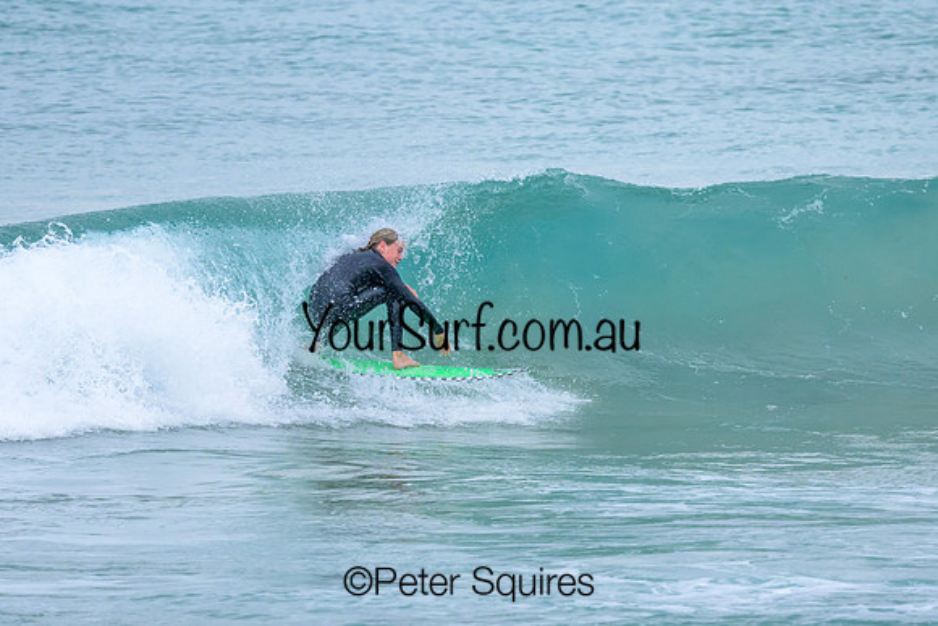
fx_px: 28590
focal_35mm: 1097
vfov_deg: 1.3
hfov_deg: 1.9
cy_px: 221
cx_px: 461
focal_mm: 800
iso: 2200
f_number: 6.3
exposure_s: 1/1600
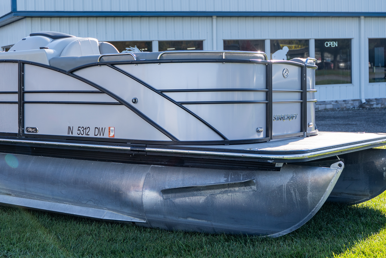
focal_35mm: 59
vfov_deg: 22.9
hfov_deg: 33.2
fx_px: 633
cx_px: 94
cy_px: 78
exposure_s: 1/800
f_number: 2.8
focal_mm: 34
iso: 100
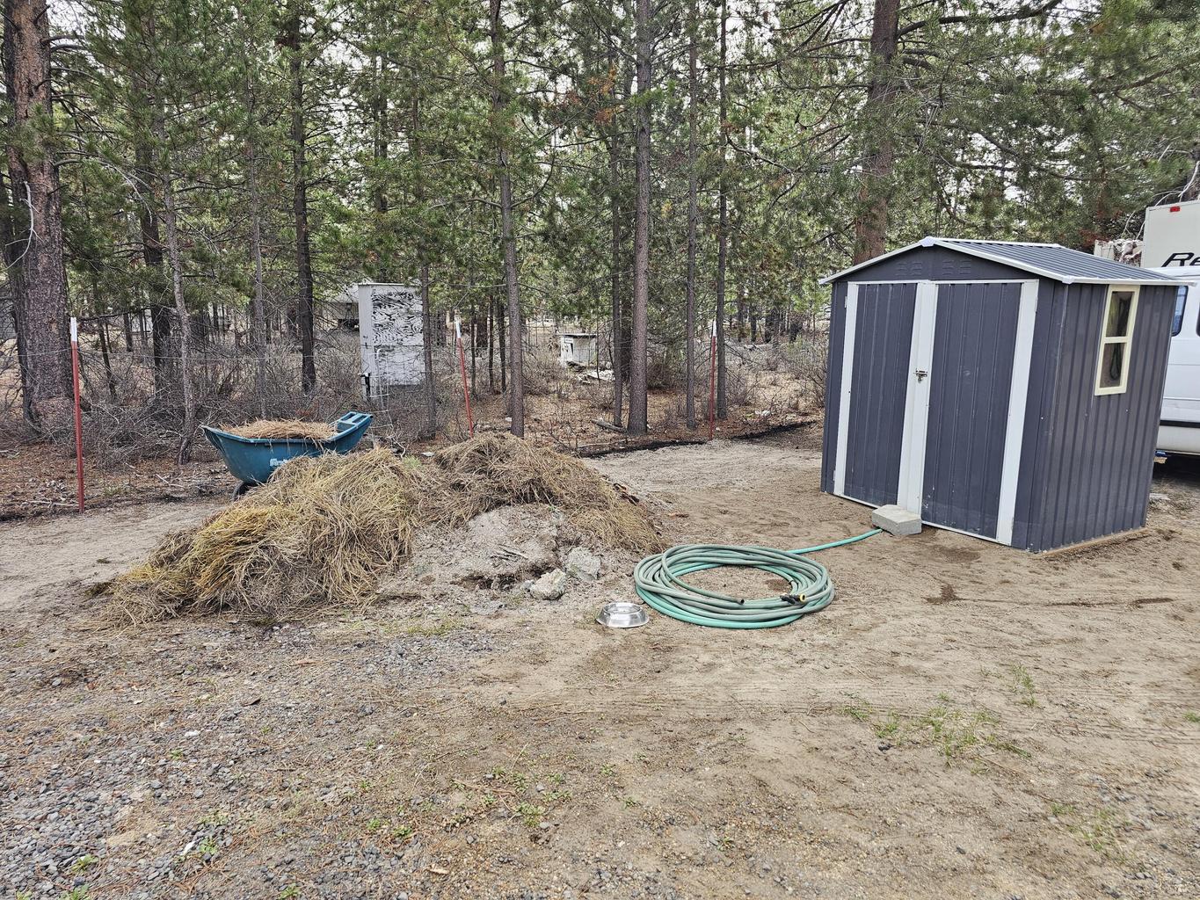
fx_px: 797
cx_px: 600
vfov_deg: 58.9
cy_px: 450
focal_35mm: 23
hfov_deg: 73.9
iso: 32
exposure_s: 1/180
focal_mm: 6.3
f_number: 1.7
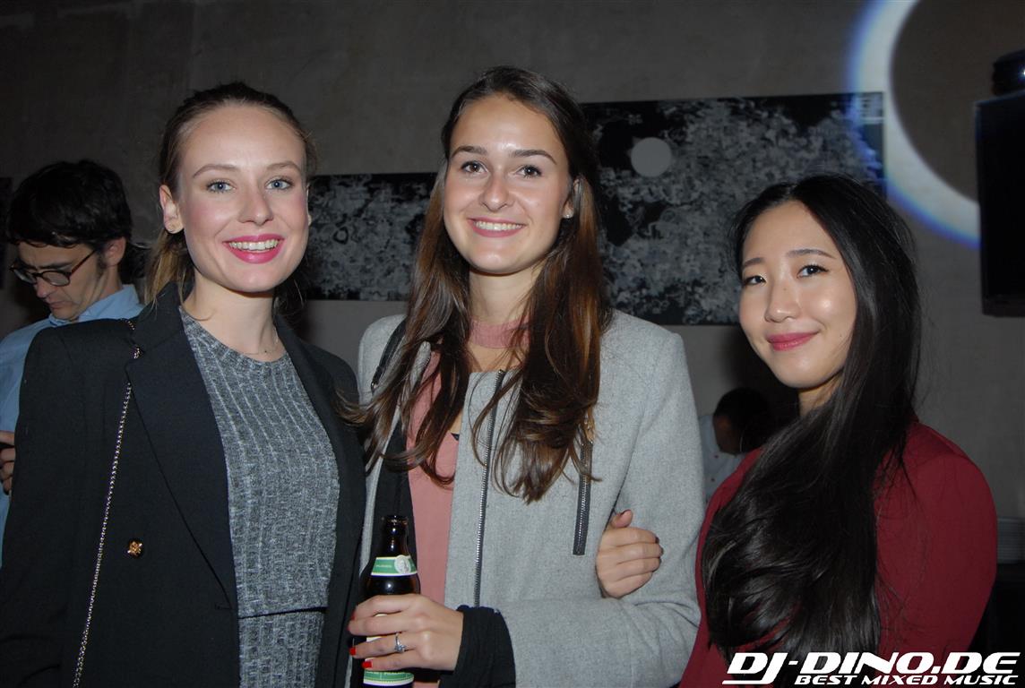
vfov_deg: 37.0
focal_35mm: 36
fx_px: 1027
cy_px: 344
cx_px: 512
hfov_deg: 53.0
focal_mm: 24
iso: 400
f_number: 5.6
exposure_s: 1/6
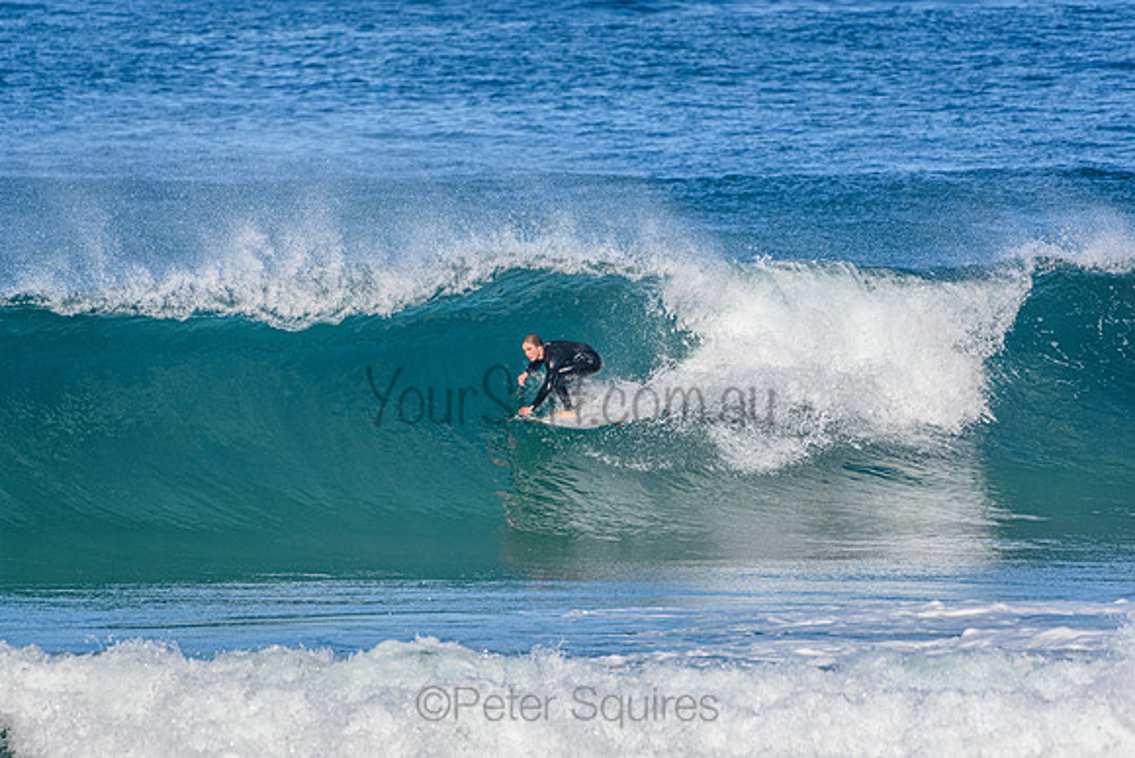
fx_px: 23650
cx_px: 568
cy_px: 379
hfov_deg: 2.7
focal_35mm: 750
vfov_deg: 1.8
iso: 360
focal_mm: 500
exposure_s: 1/2000
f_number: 5.6
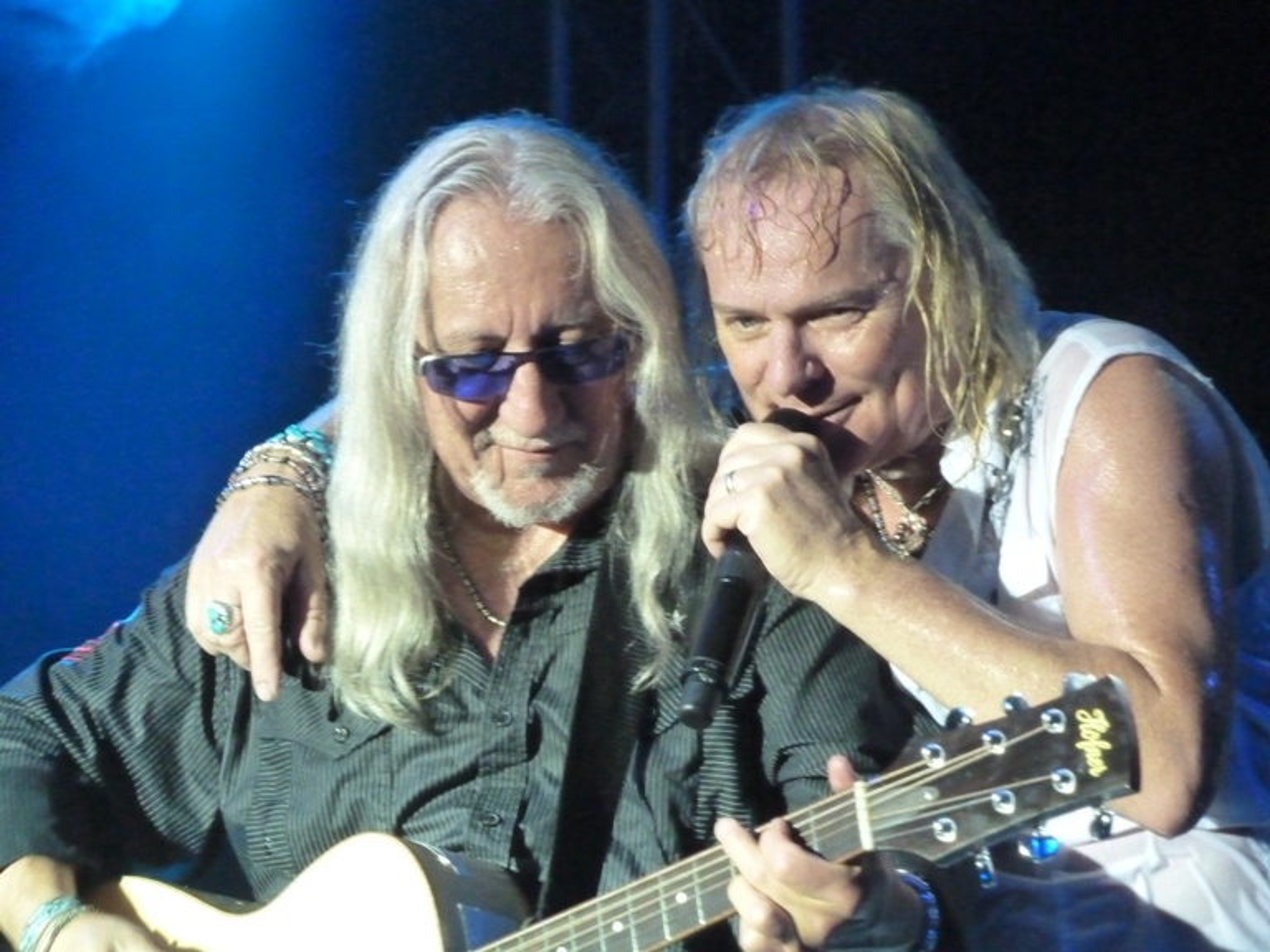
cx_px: 635
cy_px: 476
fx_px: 5797
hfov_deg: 12.5
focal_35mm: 158
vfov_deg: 9.4
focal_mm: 25.9
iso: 1250
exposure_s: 1/50
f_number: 4.5
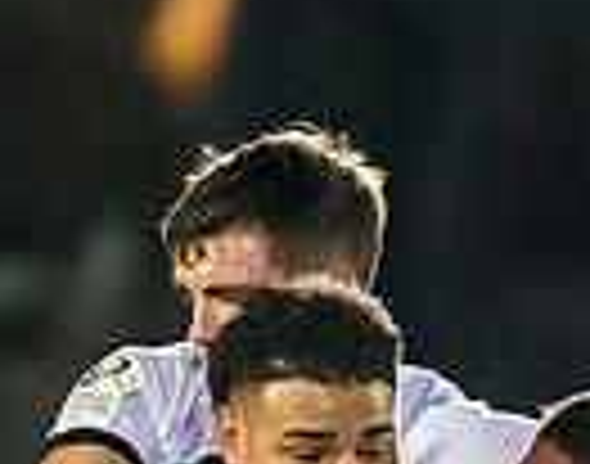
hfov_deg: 0.5
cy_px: 1199
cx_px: 236
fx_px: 68635
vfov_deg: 0.4
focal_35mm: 3957
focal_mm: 560
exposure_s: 1/800
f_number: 4
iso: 12800
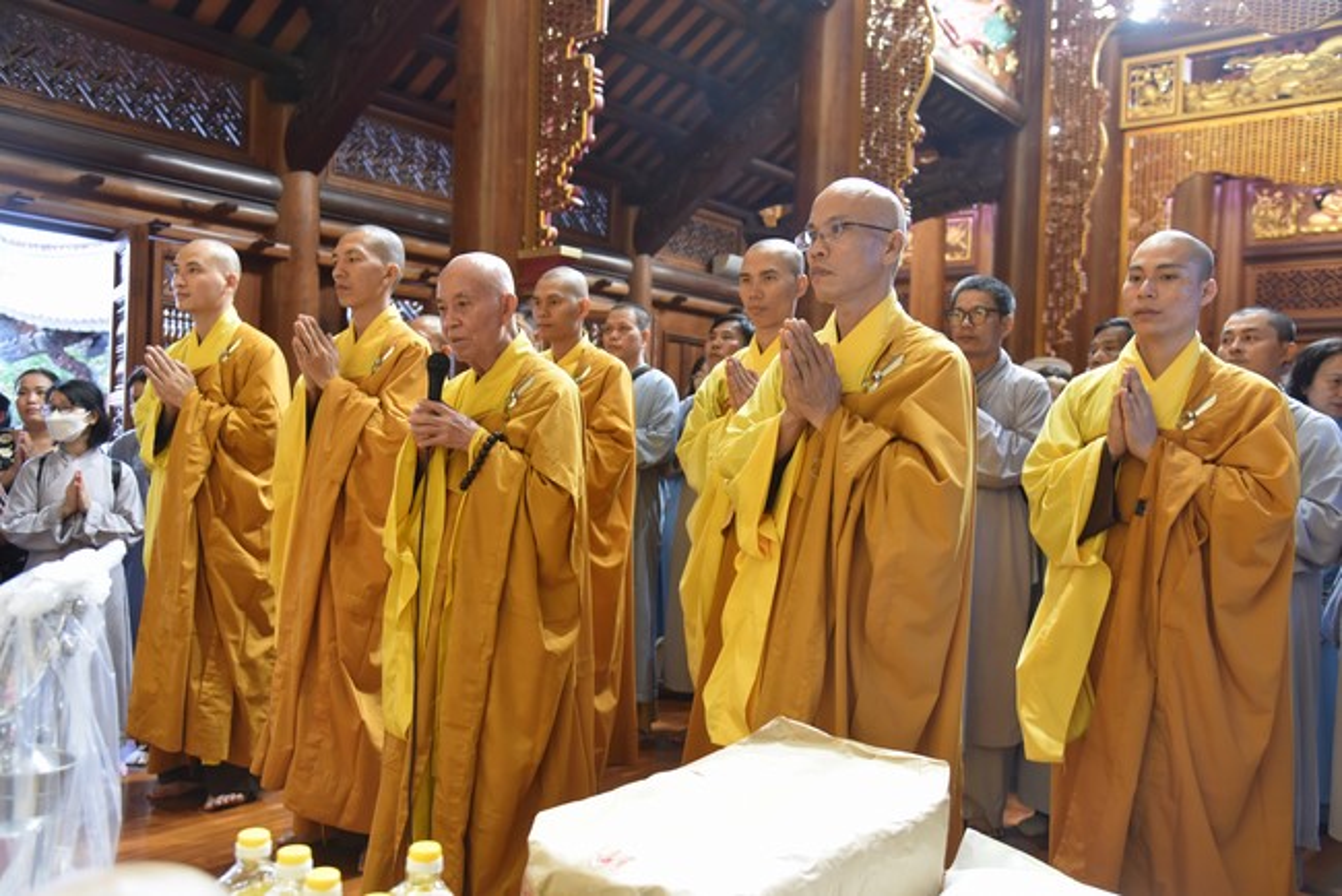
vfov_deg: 41.2
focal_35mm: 32
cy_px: 448
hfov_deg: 58.7
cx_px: 671
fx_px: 1193
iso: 2000
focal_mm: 32
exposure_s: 1/60
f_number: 4
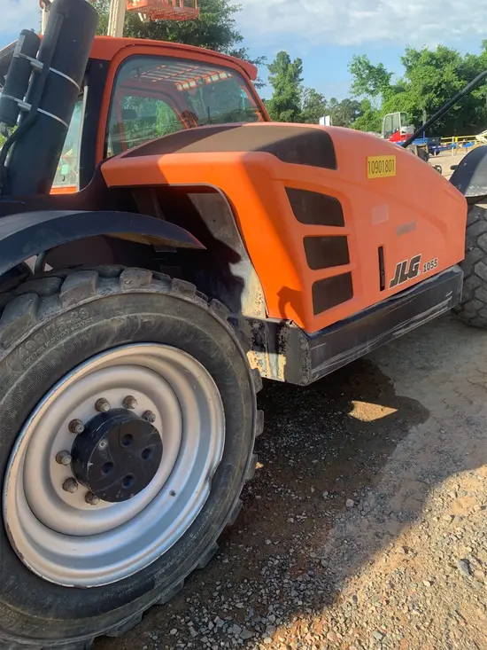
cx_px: 244
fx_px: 488
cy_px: 325
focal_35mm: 26
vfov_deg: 67.3
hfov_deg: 53.1
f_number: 1.8
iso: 25
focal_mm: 4.25
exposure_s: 1/502
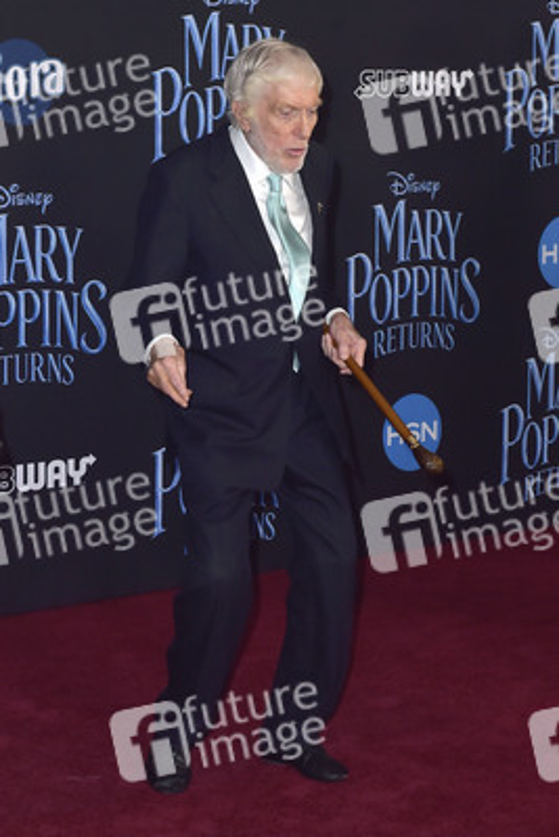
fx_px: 1536
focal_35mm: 66
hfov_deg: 20.6
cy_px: 418
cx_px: 280
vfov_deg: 30.5
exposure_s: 1/250
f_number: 6.3
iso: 400
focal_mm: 66
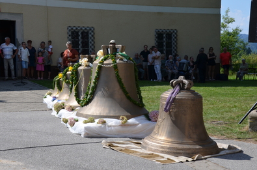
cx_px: 115
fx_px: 463
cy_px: 81
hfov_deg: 31.0
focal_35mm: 65
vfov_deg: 20.8
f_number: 8
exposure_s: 1/250
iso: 110
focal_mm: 38
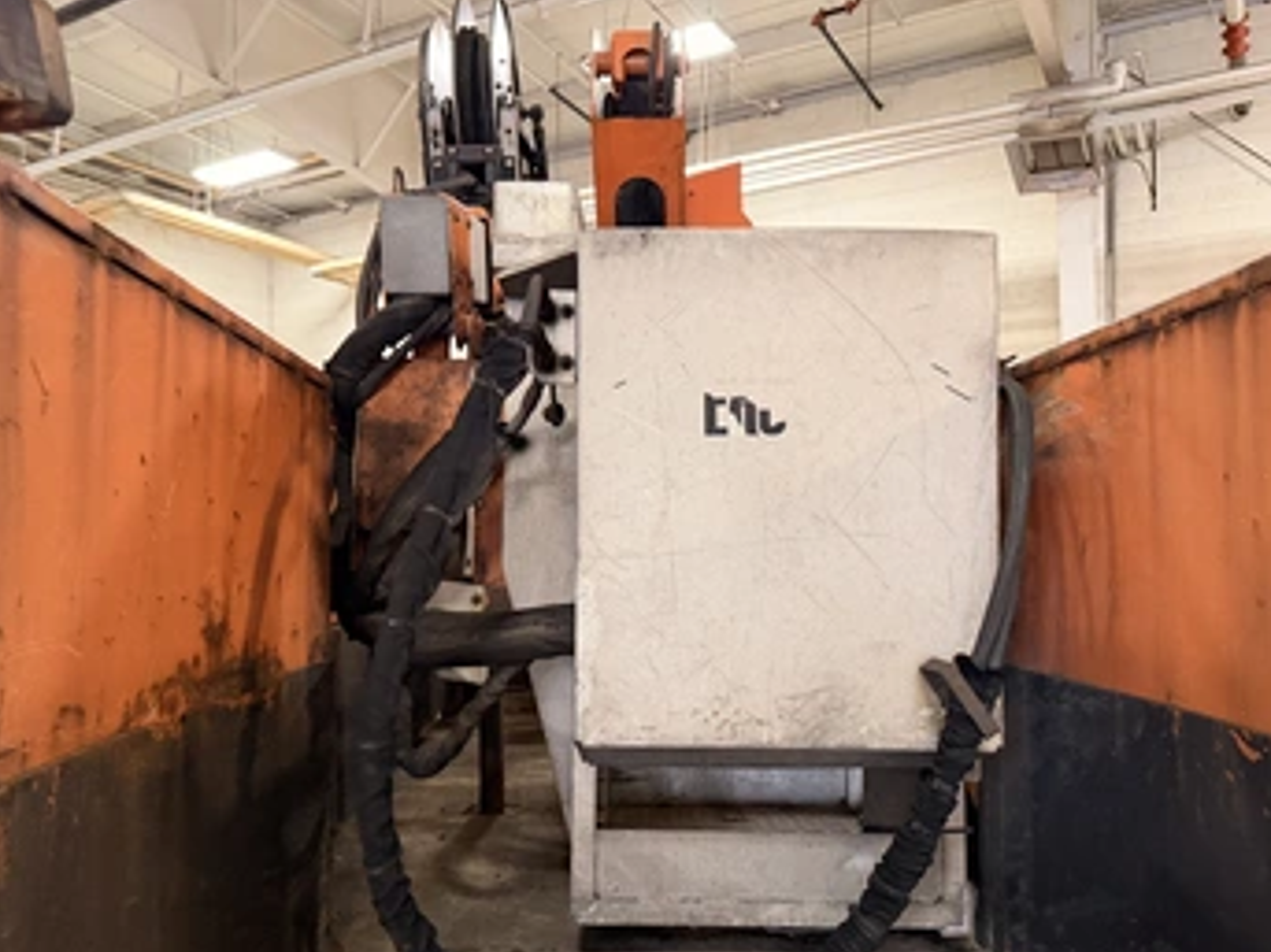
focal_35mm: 28
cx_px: 648
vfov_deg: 49.5
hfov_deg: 63.5
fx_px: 1028
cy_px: 548
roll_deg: -0.7
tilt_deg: +2.4
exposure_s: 1/60
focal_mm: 6.76
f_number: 1.78
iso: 640
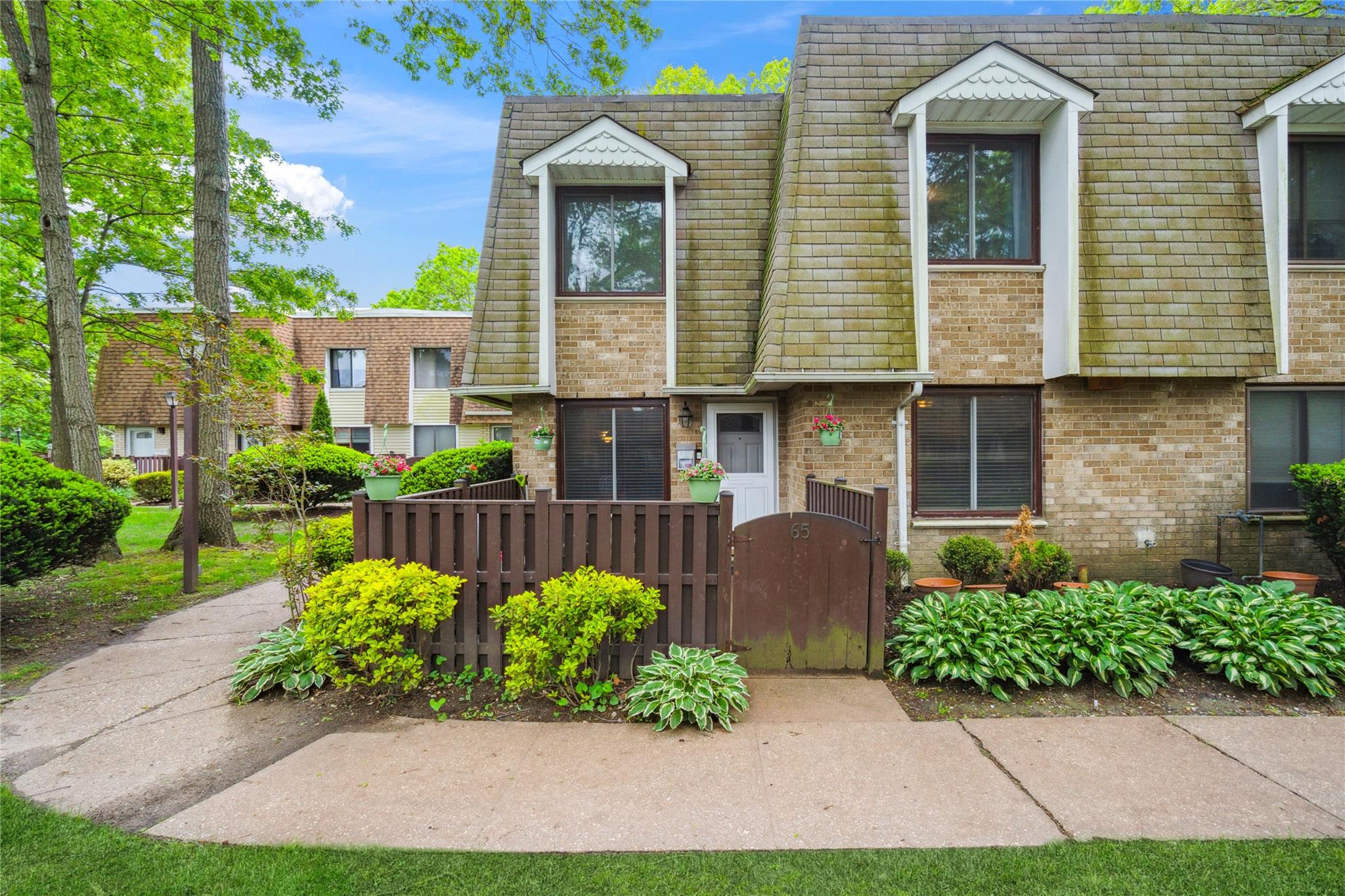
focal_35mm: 16
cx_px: 672
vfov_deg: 73.7
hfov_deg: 96.7
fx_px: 598
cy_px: 448
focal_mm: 16
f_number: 5.6
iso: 250
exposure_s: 1/200
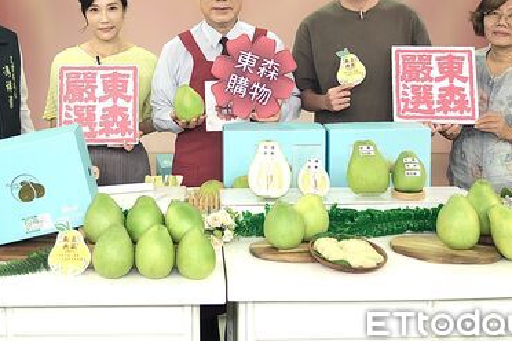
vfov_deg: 26.6
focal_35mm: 50
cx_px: 205
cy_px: 77
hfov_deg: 39.4
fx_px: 711
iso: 320
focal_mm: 20.6
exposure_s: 1/200
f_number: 2.8
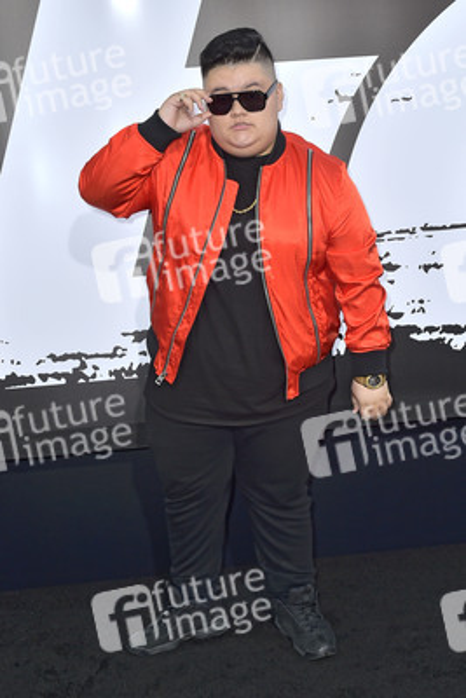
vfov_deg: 50.7
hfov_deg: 35.1
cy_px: 349
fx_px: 737
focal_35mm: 38
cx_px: 233
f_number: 6.3
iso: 250
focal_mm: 38
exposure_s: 1/250
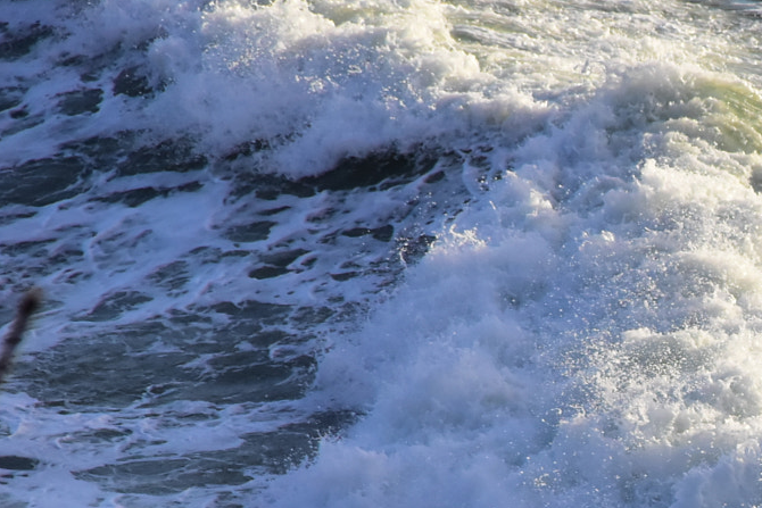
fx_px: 9865
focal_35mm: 466
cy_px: 563
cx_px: 889
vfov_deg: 2.9
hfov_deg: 4.4
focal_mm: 130
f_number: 9
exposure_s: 1/1250
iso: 1000
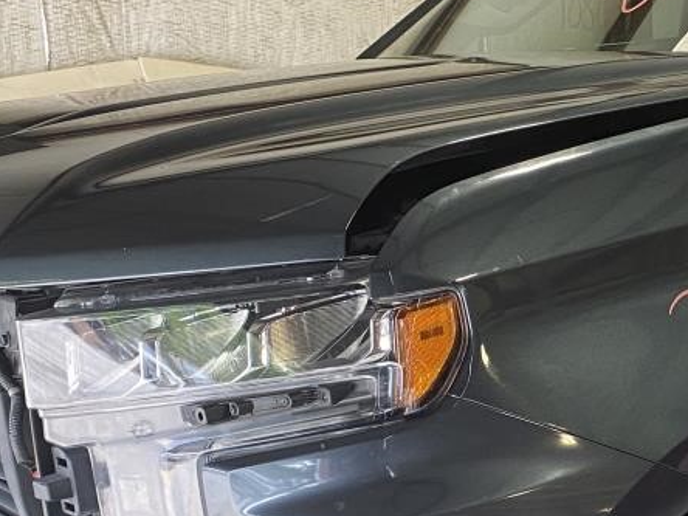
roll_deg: -1.2
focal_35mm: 75
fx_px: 1491
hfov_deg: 24.0
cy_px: 446
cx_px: 790
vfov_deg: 19.3
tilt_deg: -15.9
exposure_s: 1/60
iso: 160
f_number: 1.8
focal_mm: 4.25
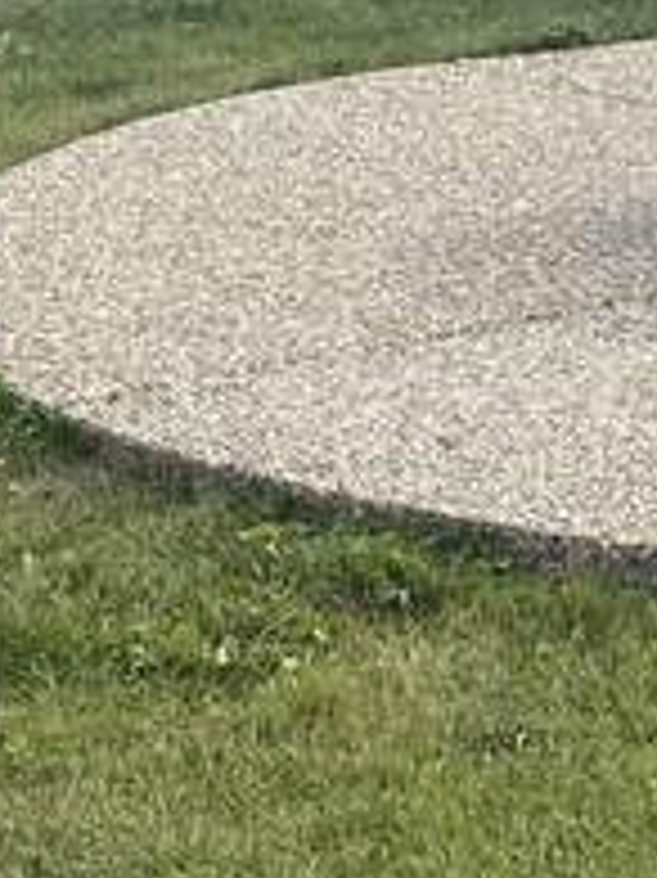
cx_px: 693
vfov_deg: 15.3
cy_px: 167
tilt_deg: -12.4
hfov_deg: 11.4
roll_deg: +2.6
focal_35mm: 128
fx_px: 3243
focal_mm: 4.25
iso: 32
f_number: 1.8
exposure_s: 1/2755
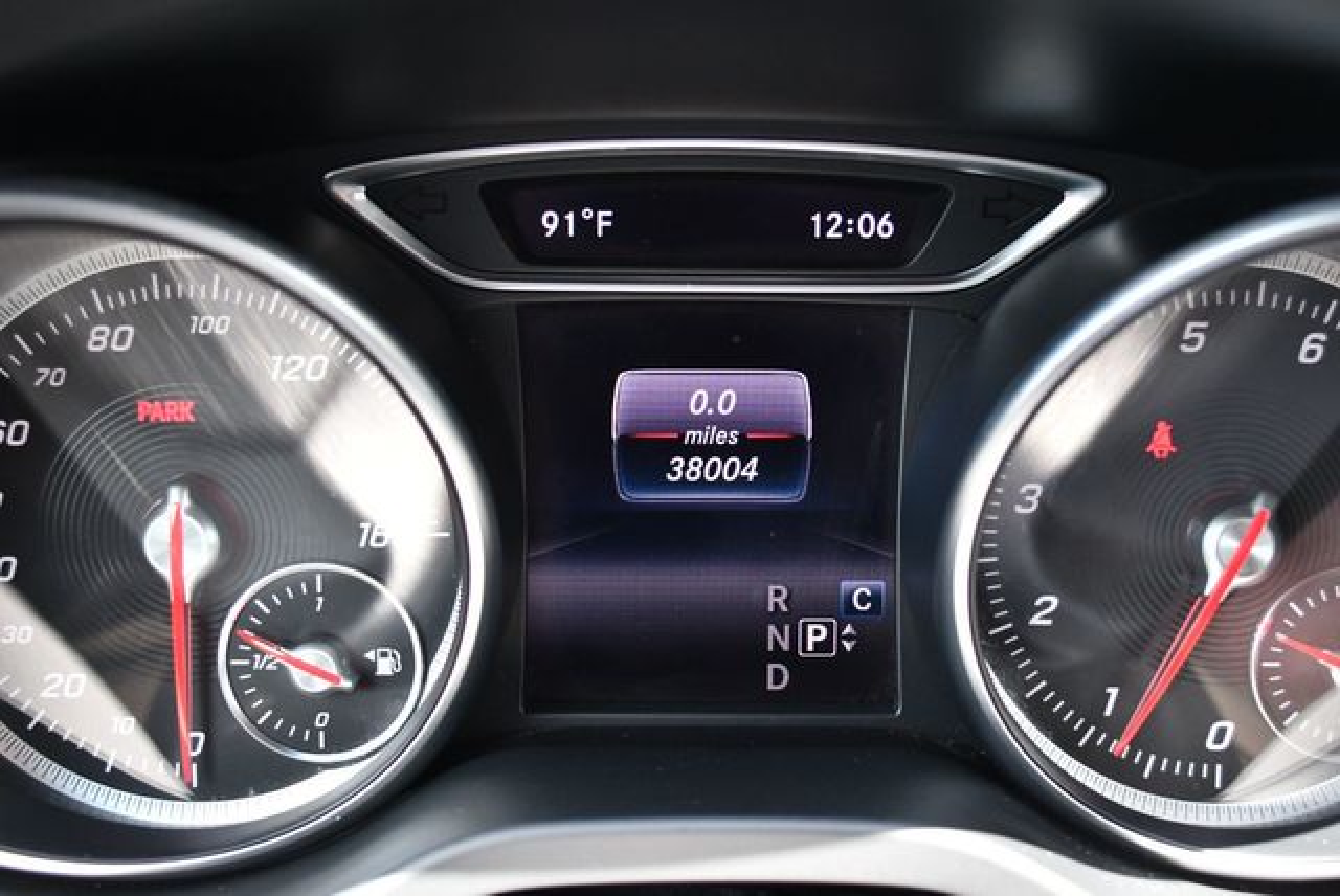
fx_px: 1788
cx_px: 670
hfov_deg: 41.1
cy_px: 448
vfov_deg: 28.1
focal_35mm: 48
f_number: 4
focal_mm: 24
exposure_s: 1/200
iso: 800
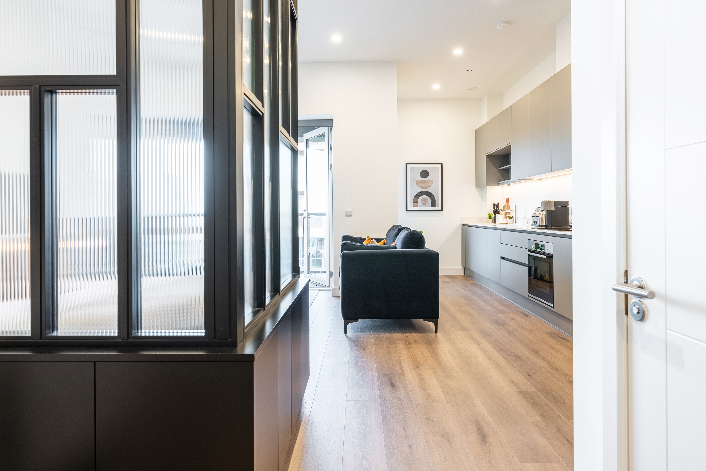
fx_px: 373
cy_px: 232
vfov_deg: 64.6
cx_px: 356
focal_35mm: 19
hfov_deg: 86.9
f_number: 7.1
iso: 400
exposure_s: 1/25
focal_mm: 18
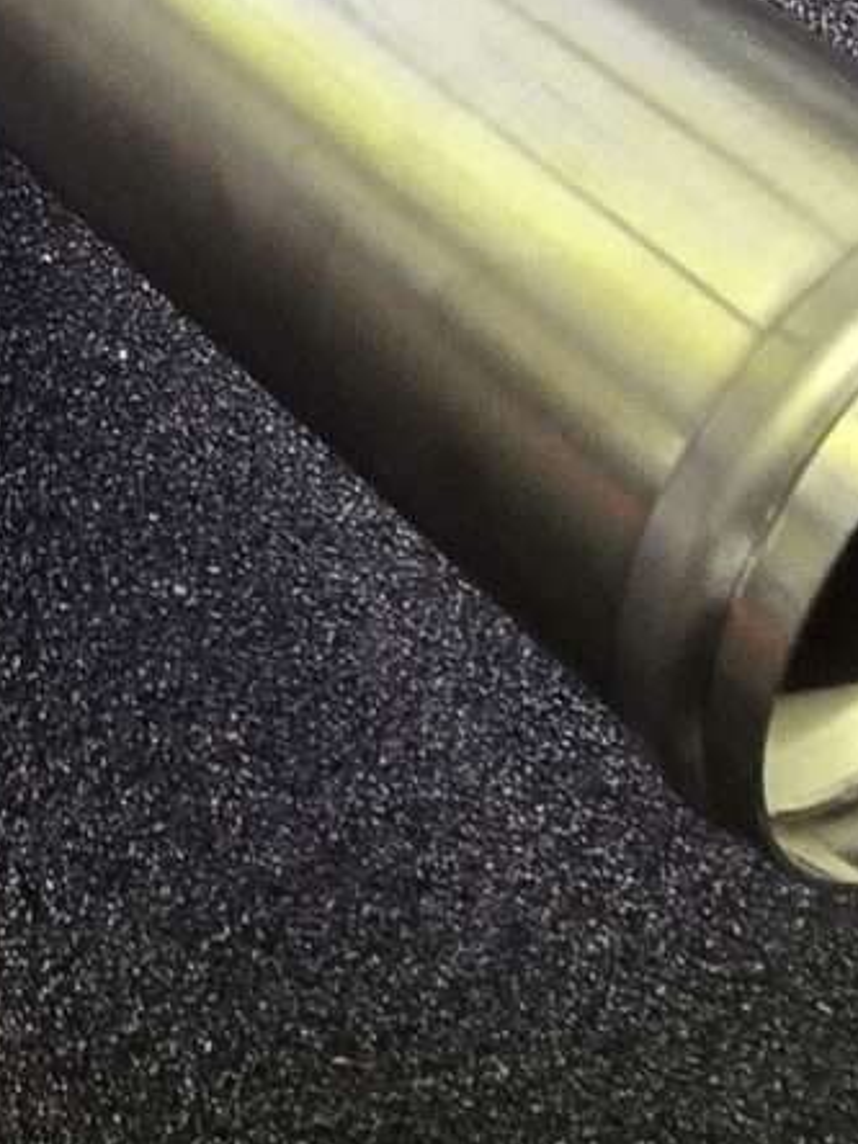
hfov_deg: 14.1
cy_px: -1134
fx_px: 2479
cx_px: -1149
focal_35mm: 75
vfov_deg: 18.0
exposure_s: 1/60
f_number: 2.2
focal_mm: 2.2
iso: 100
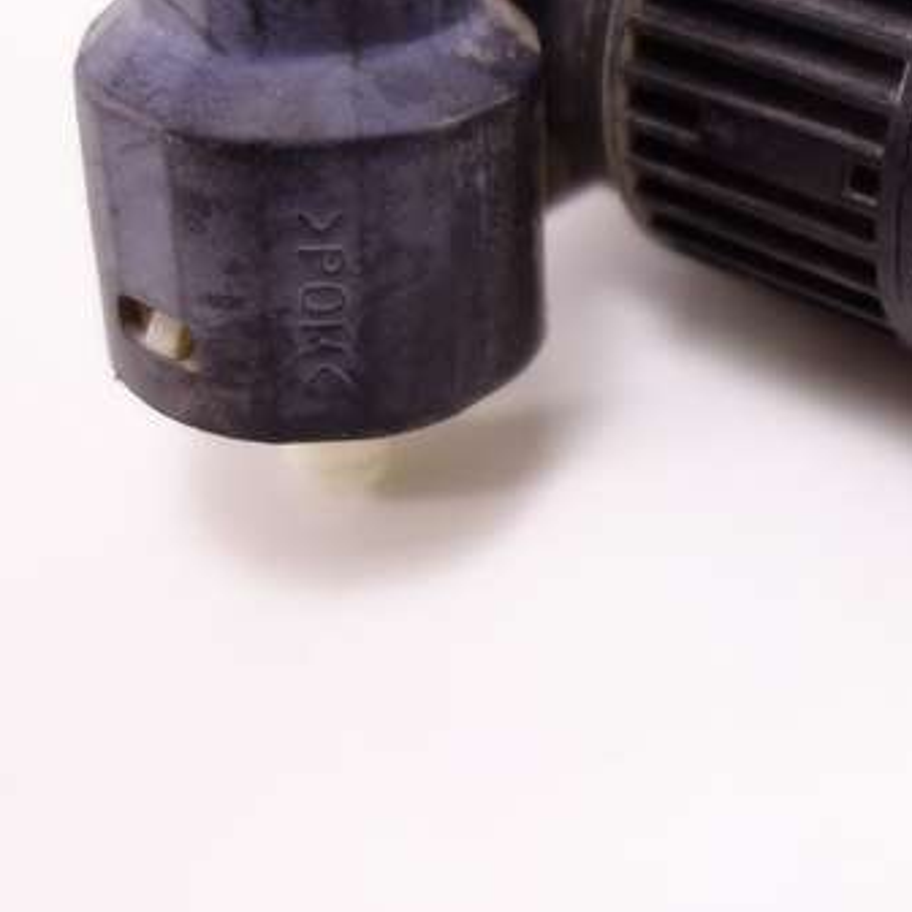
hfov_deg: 28.4
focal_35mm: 58
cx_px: 825
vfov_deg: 29.0
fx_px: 1729
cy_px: 213
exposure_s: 1/100
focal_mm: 10.4
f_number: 2
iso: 125
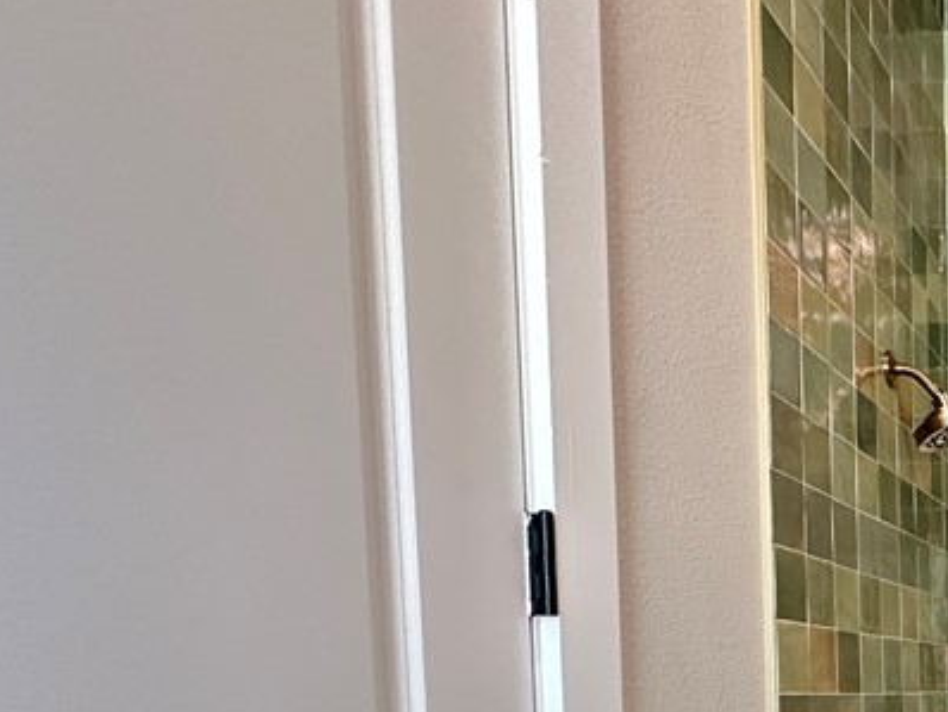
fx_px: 986
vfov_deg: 35.0
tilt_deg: -3.3
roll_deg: -0.3
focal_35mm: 36
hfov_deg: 36.3
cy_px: 750
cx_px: 1198
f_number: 2.2
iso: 250
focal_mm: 2.22
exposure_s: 1/60
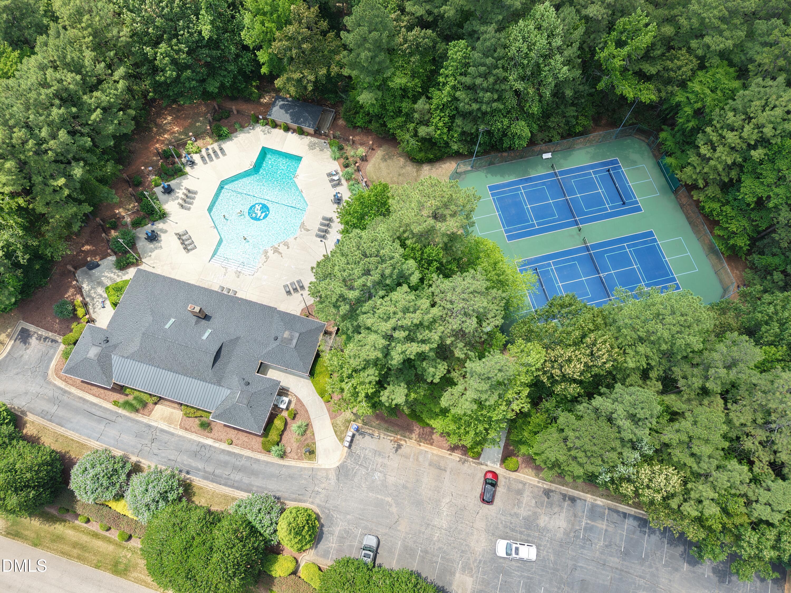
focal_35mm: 24
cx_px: 396
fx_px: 548
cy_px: 296
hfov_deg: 71.6
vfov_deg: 56.8
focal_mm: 8.67
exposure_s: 1/1250
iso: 170
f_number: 1.8
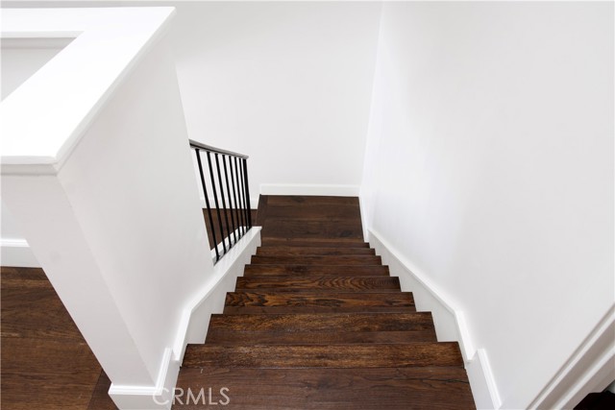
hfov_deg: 73.7
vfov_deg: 53.2
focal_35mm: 24
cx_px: 308
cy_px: 205
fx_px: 410
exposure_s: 1/4
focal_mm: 16
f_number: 8
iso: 100
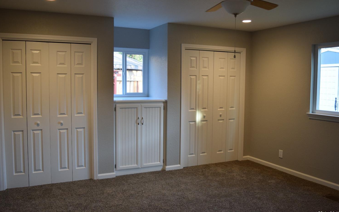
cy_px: 102
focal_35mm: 34
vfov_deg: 37.3
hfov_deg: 56.7
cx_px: 169
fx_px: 314
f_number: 4
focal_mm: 22
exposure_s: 1/60
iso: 560
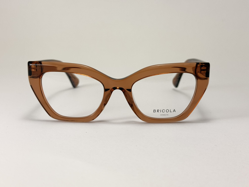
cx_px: 124
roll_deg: -0.2
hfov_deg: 39.7
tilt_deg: -10.7
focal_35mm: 48
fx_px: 345
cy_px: 94
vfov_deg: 30.3
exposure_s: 1/242
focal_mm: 6.76
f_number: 1.78
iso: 64
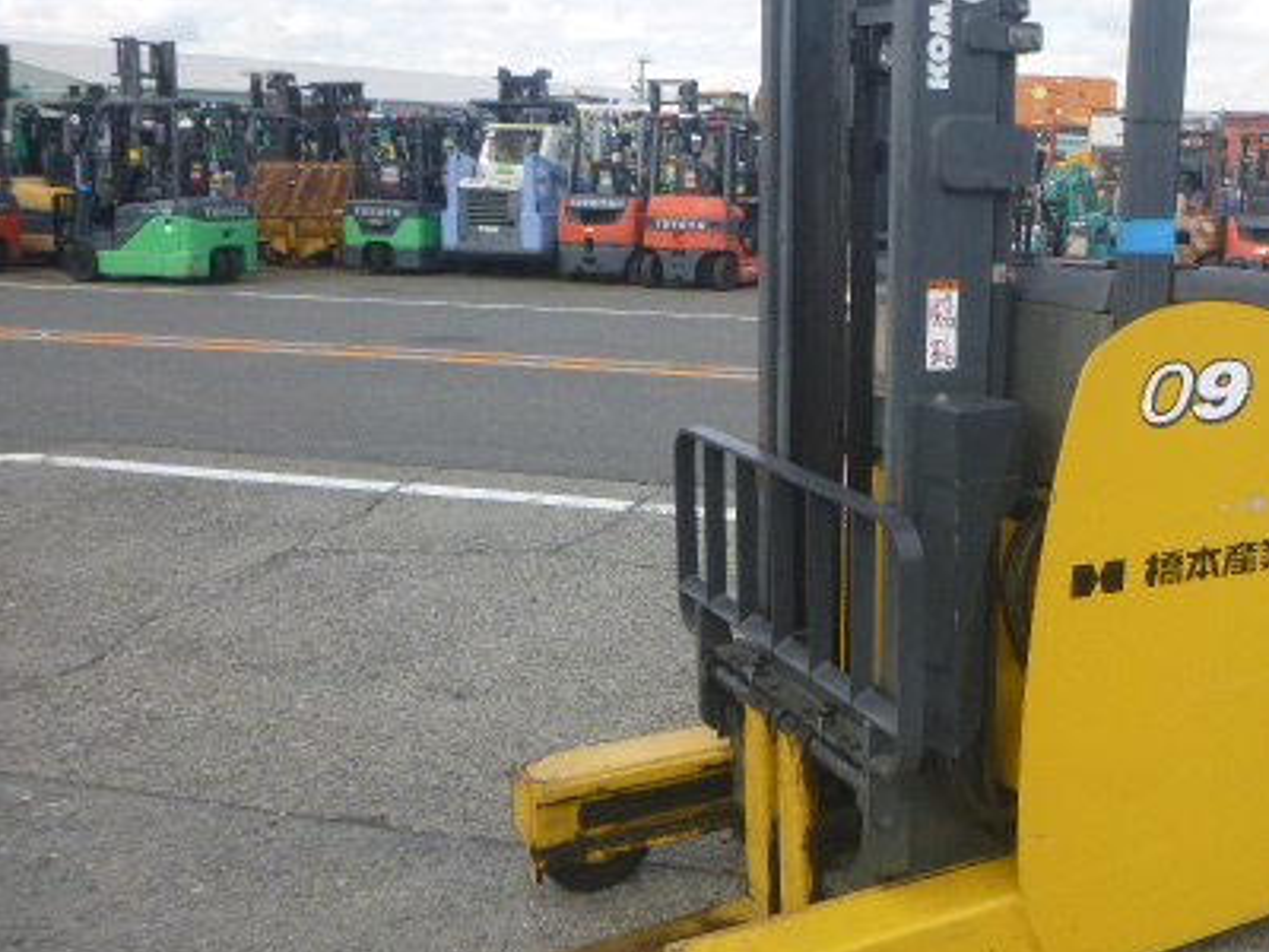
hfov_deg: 44.6
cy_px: 403
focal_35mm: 40
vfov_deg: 35.9
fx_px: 1466
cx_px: 1006
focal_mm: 4.5
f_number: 3.9
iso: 100
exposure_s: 1/250
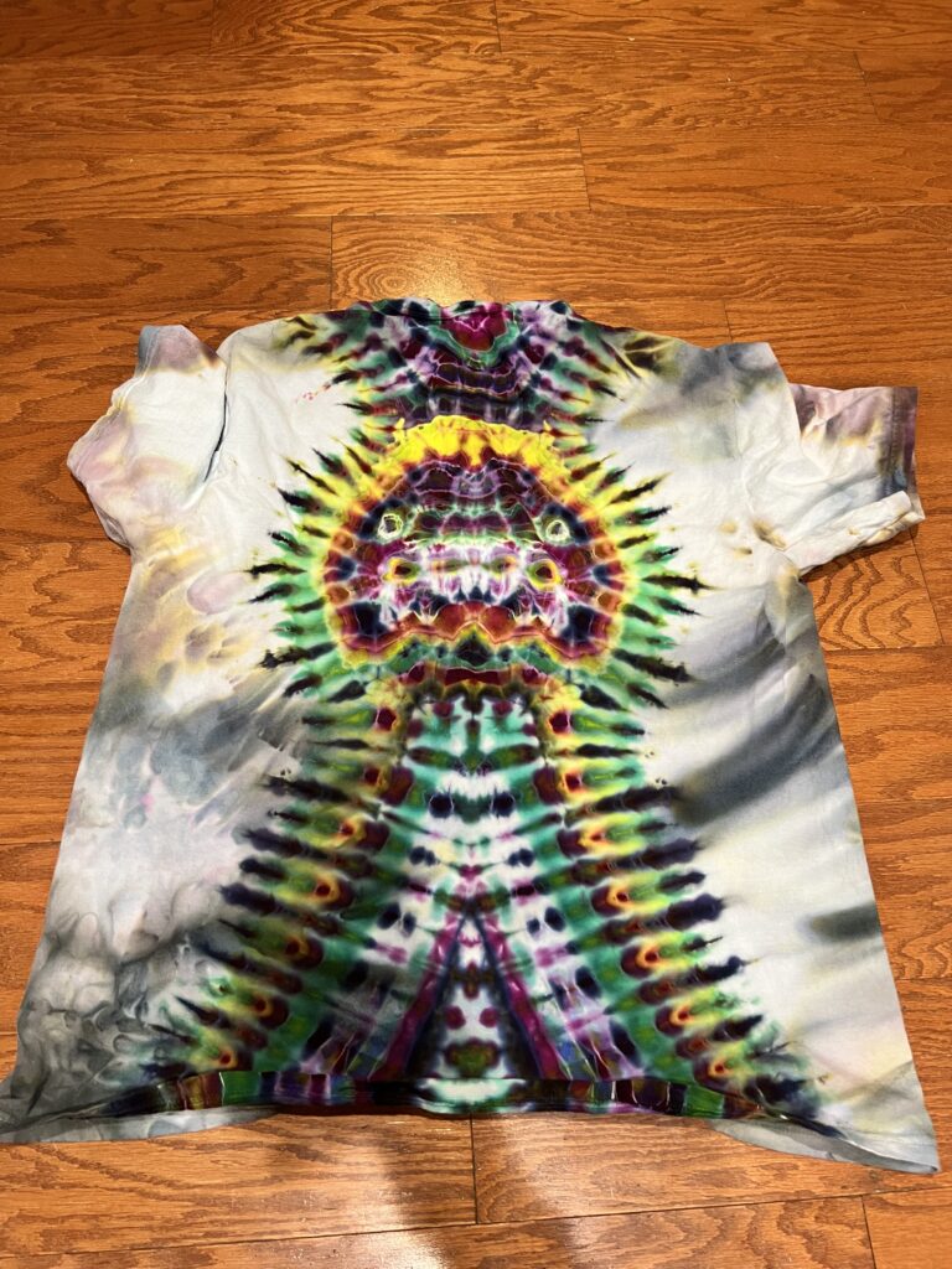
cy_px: 634
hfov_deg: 53.1
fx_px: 953
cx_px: 476
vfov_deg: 67.3
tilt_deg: -64.0
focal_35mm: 26
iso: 200
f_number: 1.5
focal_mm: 5.7
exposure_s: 1/42
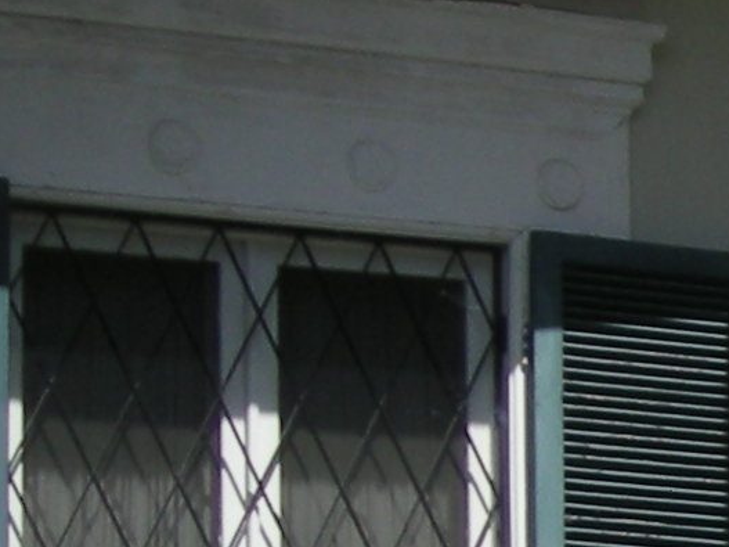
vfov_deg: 7.2
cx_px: 1679
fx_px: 4295
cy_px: 571
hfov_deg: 8.9
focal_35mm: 204
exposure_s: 1/312
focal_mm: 5.7
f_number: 5.7
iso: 50
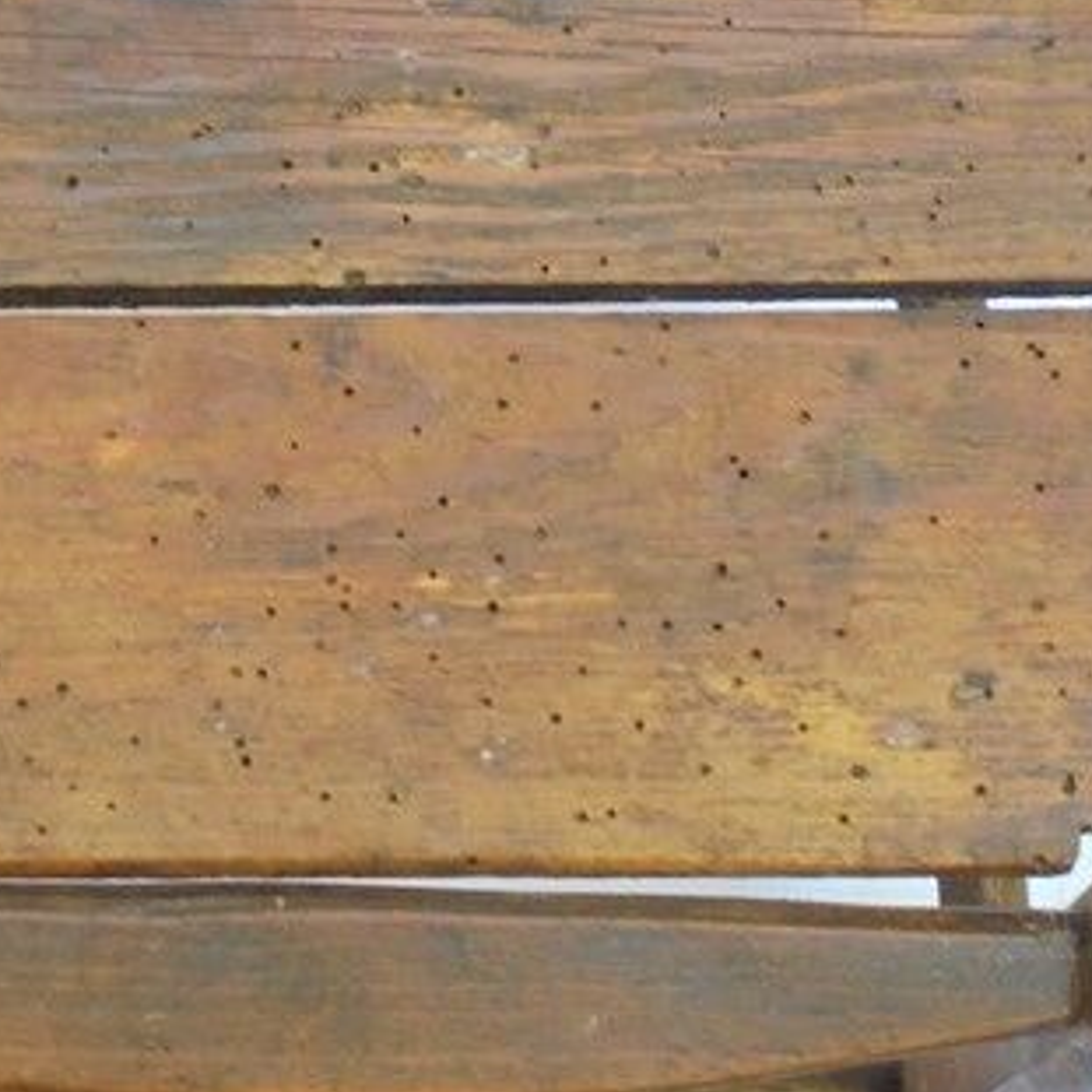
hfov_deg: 15.7
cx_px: 232
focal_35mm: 110
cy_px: 177
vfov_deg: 15.7
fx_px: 3926
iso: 250
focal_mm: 7.8
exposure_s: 1/30
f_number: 4.5
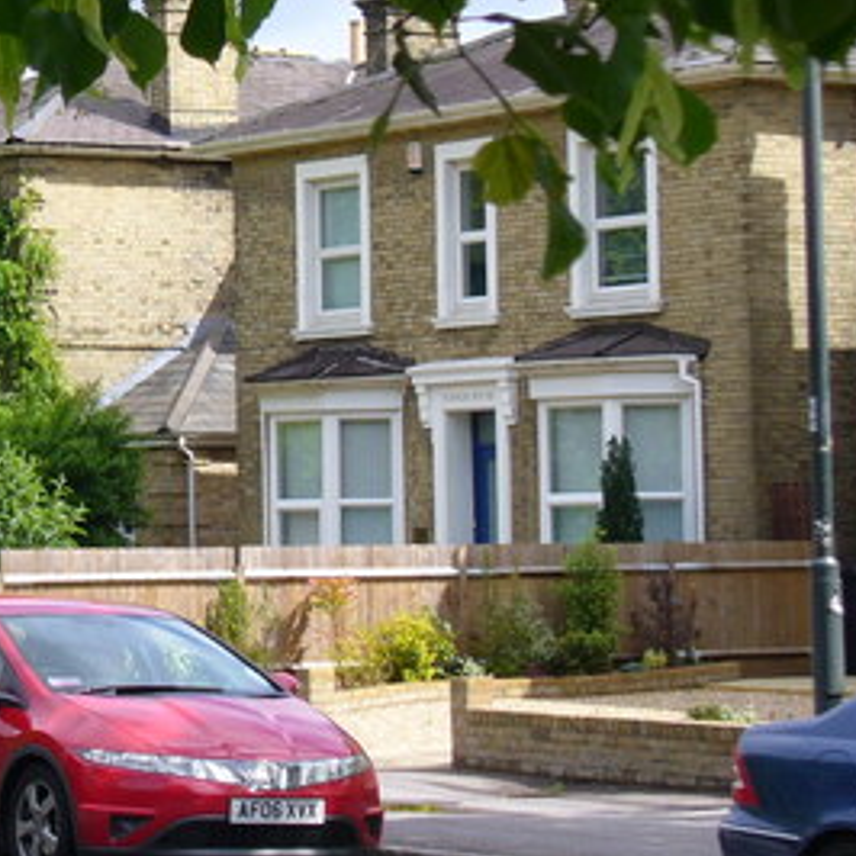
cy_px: 142
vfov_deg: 11.8
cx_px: -103
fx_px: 4113
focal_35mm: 147
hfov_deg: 11.7
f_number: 3.2
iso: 80
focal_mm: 11.4
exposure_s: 1/640
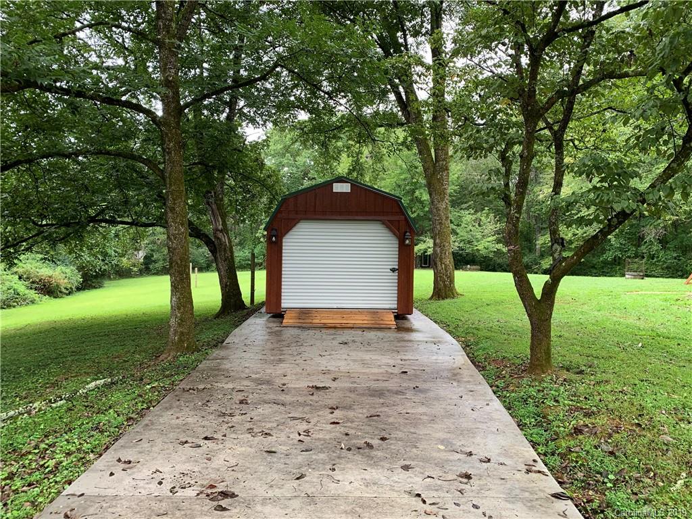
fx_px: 520
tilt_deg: -0.3
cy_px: 260
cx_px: 346
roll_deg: -1.0
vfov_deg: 53.1
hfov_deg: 67.3
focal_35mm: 26
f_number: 1.8
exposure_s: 1/121
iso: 64
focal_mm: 4.25
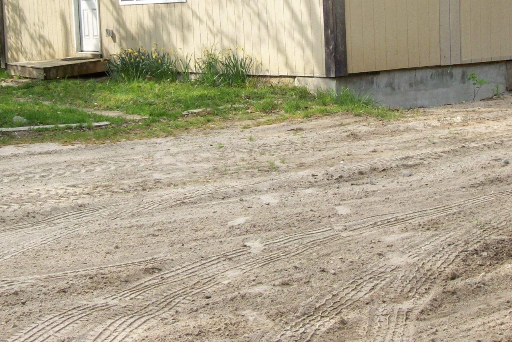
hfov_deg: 27.0
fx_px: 1067
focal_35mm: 75
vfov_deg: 17.9
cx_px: 280
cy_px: 45
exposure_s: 1/352
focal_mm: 7.6
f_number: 3
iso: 80
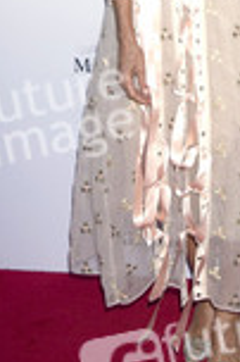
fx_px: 1213
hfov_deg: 11.1
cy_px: 7
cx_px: 271
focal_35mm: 121
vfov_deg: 16.6
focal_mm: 46
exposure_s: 1/200
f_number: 5.6
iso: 640
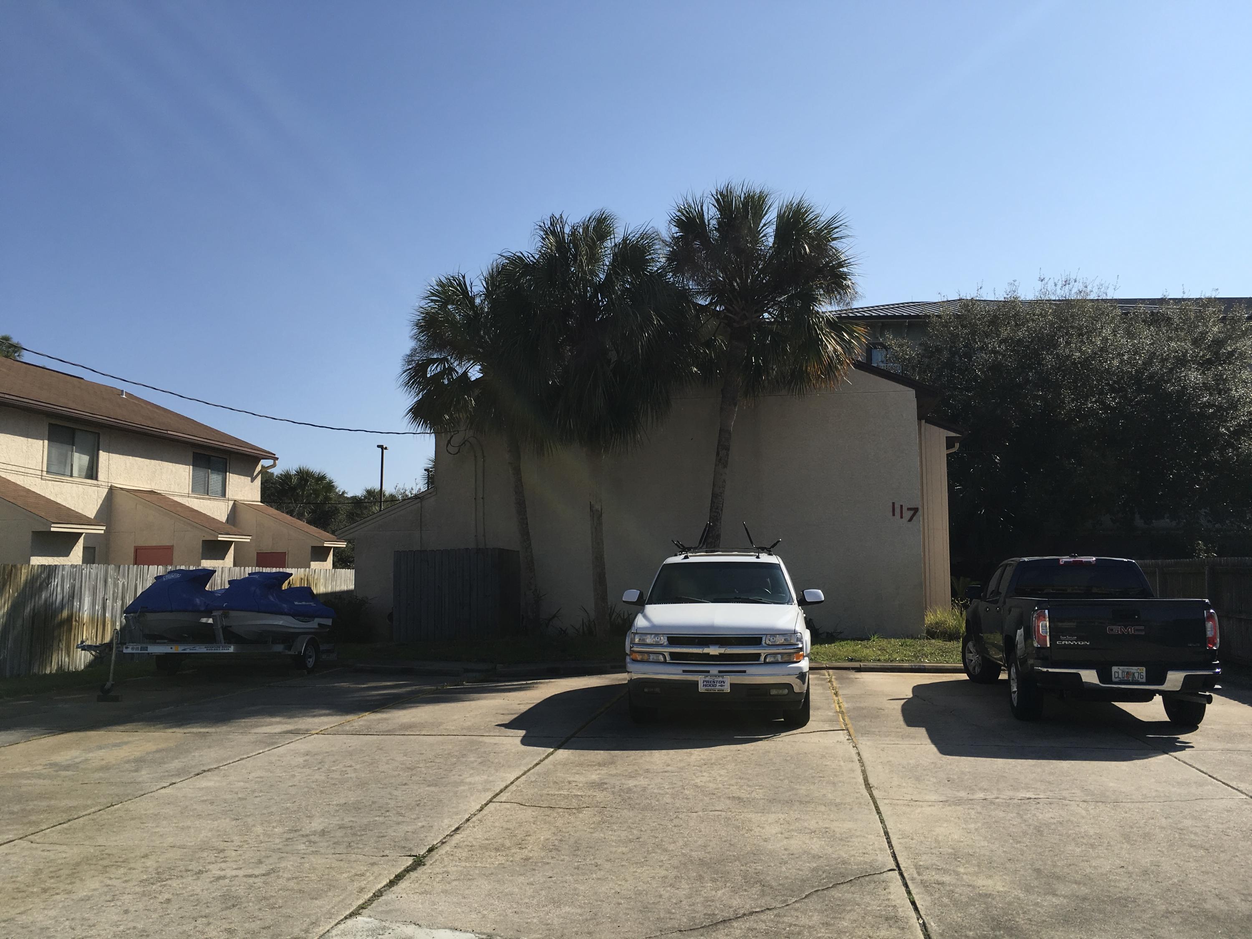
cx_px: 626
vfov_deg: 48.2
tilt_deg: +6.2
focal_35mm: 29
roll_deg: +0.4
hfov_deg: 61.7
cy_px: 470
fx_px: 1049
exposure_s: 1/2481
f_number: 2.2
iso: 25
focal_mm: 4.15
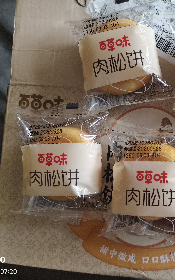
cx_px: 147
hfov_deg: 36.6
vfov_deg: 58.1
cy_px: 142
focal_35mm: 33
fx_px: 252
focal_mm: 5.56
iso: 1319
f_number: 1.88
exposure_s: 1/50
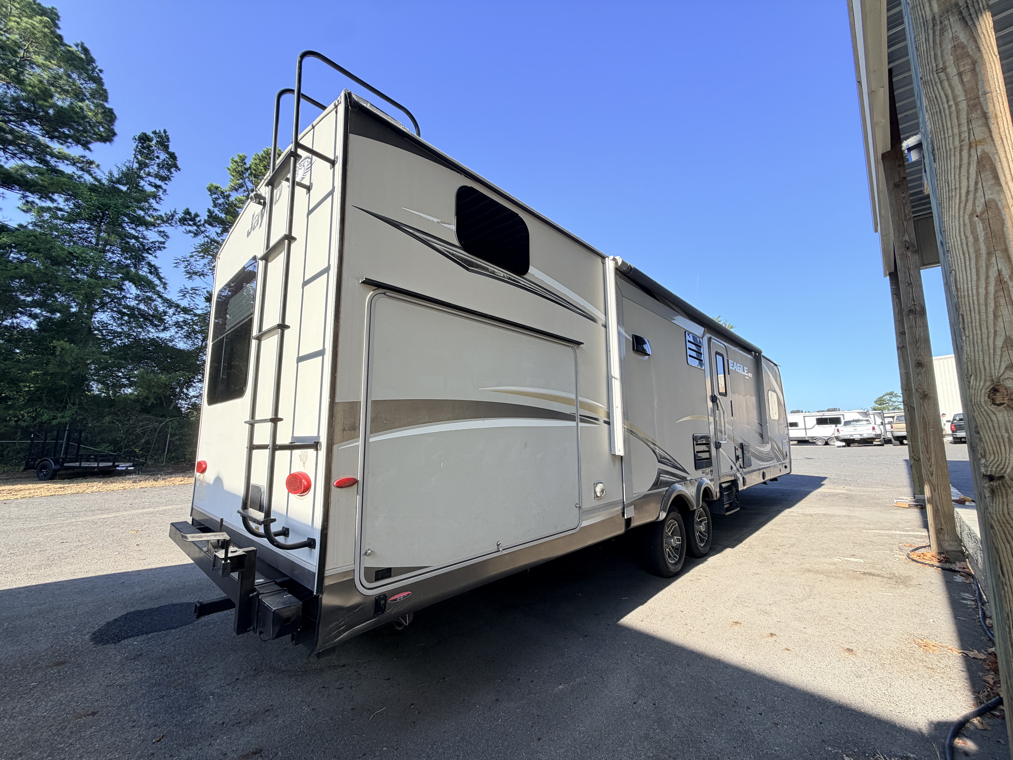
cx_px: 506
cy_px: 380
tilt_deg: +6.5
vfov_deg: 85.7
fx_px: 410
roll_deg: -0.5
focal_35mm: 14
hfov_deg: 102.1
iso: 64
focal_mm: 2.22
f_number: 2.2
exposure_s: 1/502
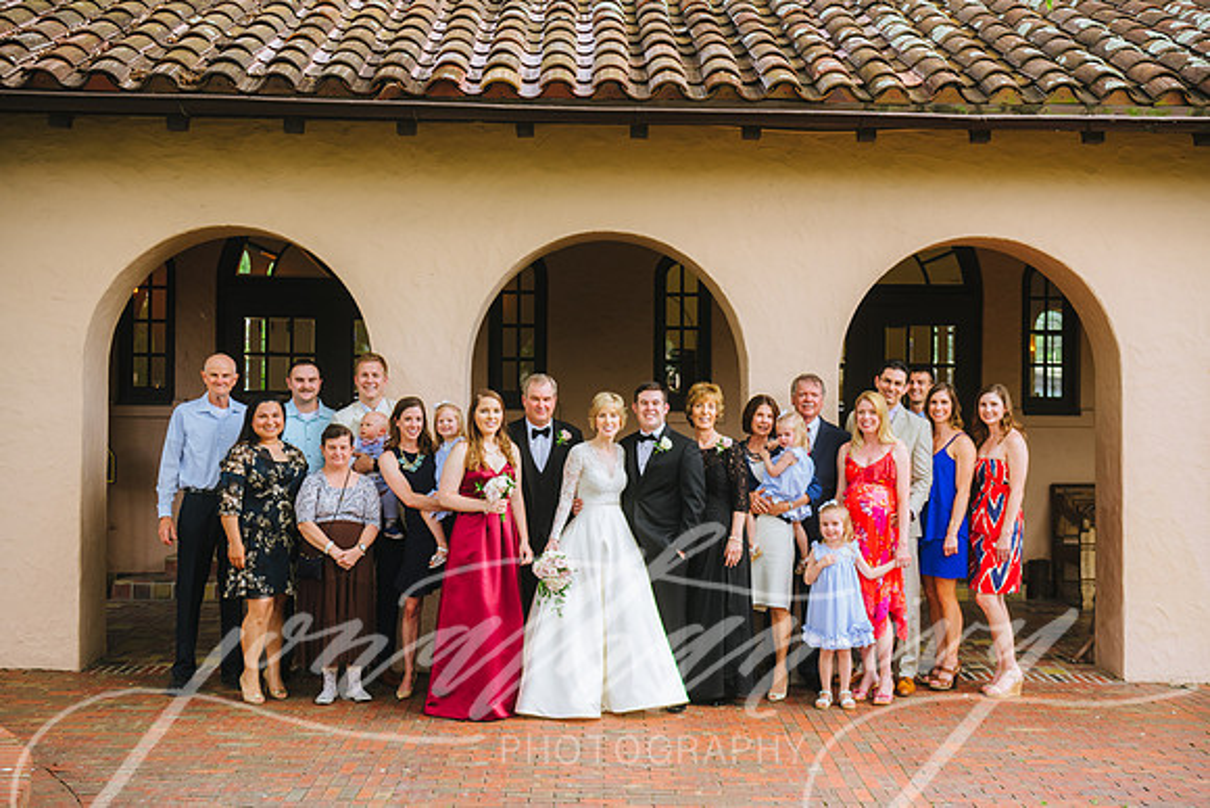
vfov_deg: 29.9
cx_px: 605
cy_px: 404
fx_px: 1513
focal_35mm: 45
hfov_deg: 43.6
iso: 250
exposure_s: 1/160
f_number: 4
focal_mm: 45
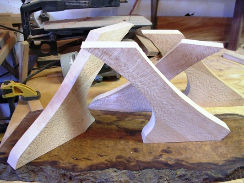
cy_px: 92
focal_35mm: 38
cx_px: 122
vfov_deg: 37.7
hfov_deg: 49.0
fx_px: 268
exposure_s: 1/3.6
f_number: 2.8
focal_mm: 5.8
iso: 108
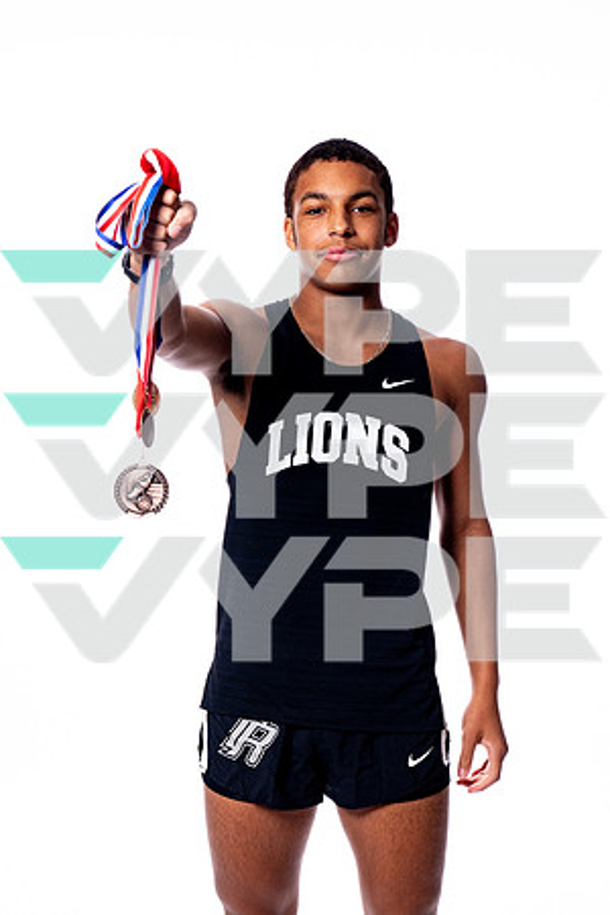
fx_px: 1601
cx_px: 305
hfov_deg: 21.6
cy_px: 458
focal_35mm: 63
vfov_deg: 31.9
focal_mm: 63
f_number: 8
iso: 400
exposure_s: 1/250
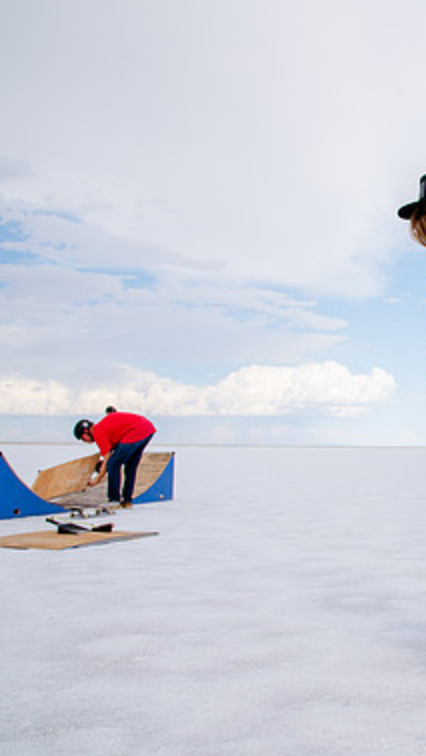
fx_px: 802
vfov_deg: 50.5
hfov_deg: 26.6
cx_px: 505
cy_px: 372
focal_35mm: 40
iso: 250
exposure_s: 1/640
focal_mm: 24
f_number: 8
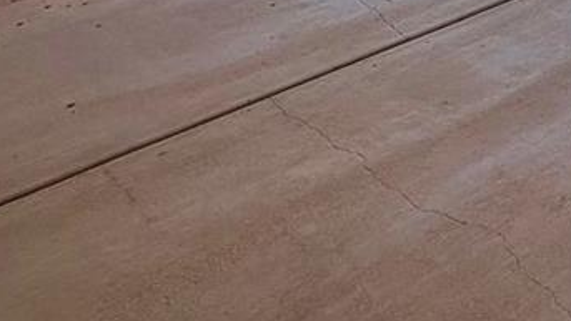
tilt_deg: -6.1
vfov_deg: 15.2
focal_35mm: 64
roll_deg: +0.9
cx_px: 621
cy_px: -321
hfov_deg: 29.7
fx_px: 969
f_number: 2.2
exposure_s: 1/770
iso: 25
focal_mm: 2.22
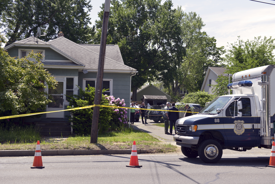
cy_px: 92
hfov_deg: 35.6
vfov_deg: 24.2
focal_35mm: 56
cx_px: 138
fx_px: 428
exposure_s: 1/800
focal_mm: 56
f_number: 8
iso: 400
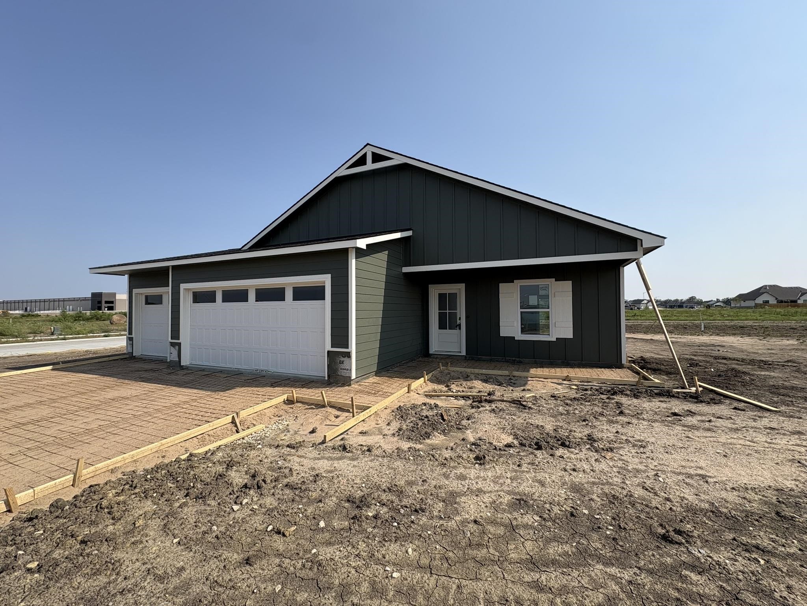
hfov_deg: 102.1
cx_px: 404
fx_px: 326
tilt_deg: +2.3
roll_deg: +0.2
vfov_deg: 85.7
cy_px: 303
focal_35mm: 14
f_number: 2.2
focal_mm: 2.22
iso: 40
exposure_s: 1/1449
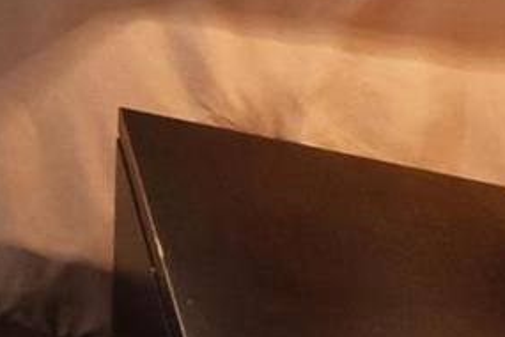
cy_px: -584
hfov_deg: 12.9
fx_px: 1417
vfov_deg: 10.6
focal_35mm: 101
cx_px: -833
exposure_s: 1/13
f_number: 8
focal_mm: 9
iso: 400
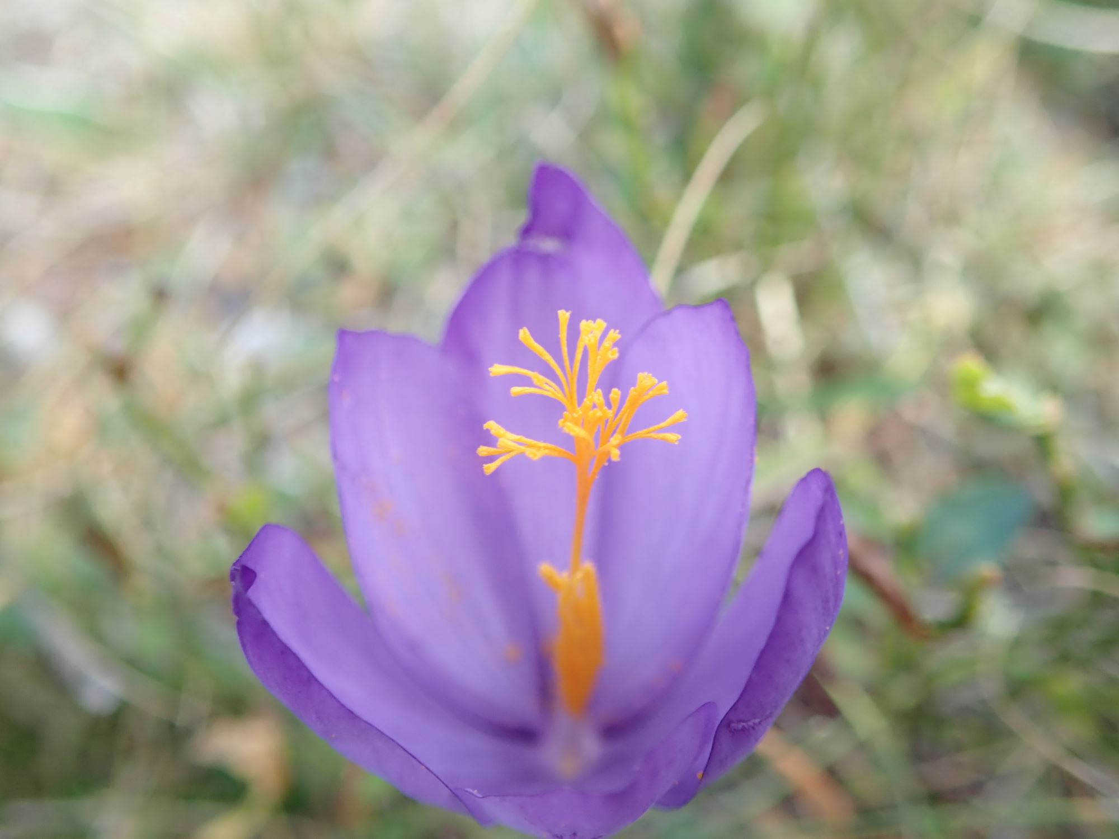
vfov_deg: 46.8
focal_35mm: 30
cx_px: 560
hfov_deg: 60.0
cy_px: 420
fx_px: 970
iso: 125
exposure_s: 1/125
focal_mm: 5.5
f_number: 2.3
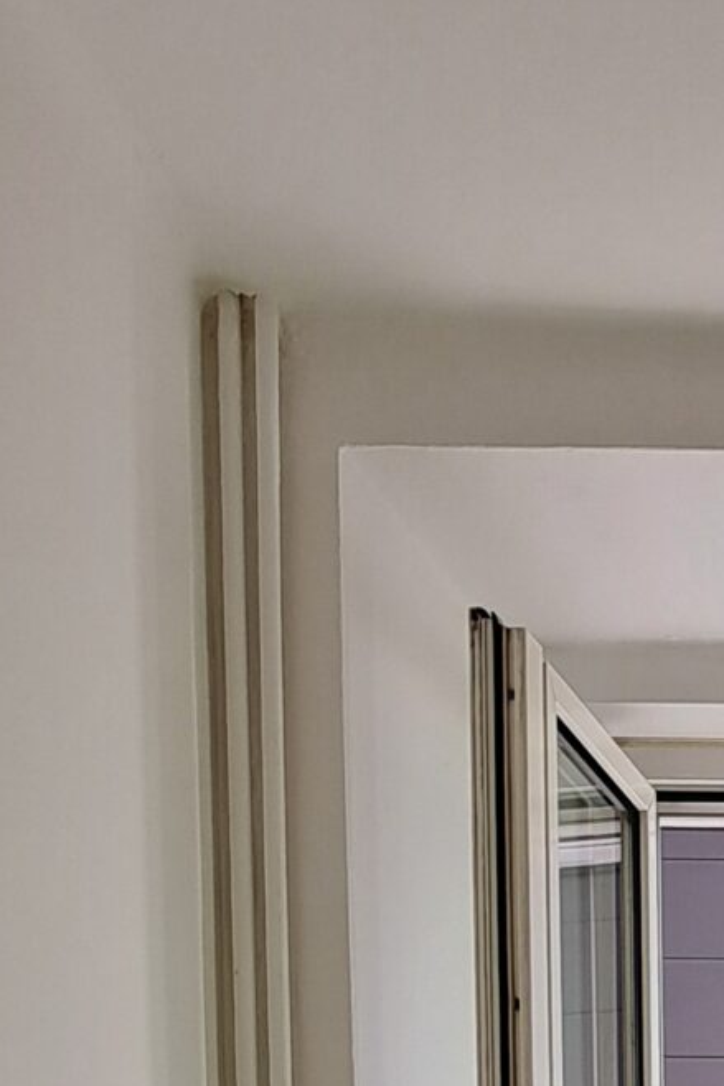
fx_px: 2927
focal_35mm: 97
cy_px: 2081
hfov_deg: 13.3
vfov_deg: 16.6
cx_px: 1095
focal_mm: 5.23
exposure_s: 1/188
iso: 50
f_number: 1.8
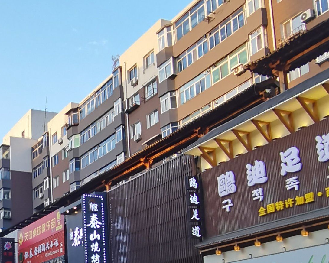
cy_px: 248
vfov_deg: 29.3
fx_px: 477
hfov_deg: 35.4
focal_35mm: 49
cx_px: 21
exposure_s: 1/100
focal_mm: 1.78
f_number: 2.4
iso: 50
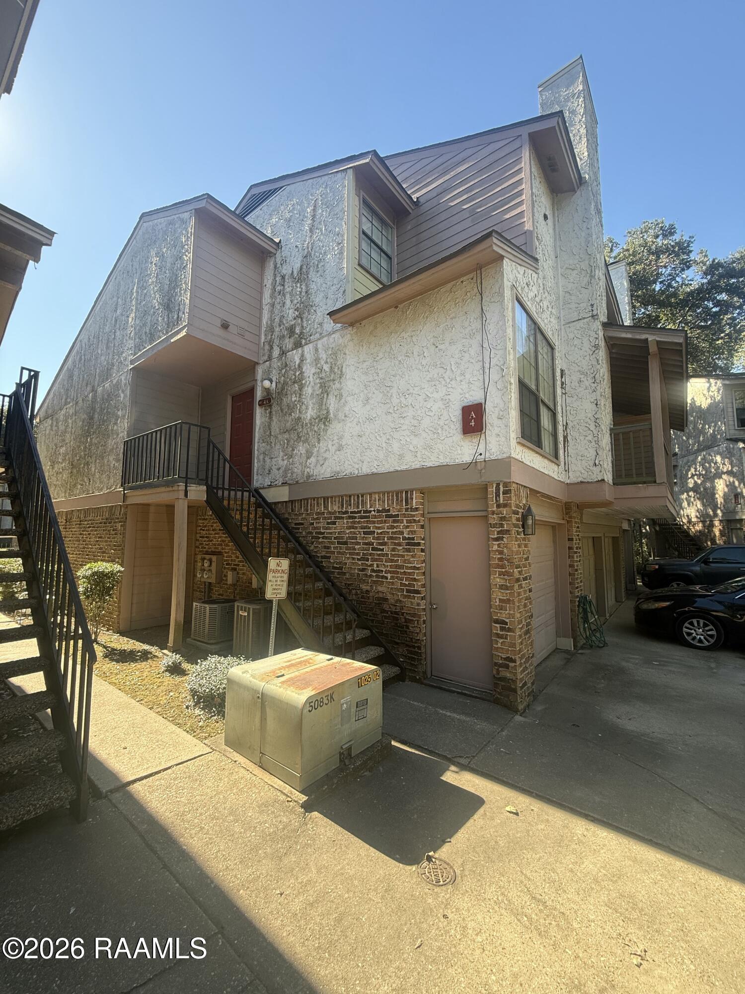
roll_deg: -0.6
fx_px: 402
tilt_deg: +6.7
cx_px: 372
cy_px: 497
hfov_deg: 85.7
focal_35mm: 14
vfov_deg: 102.1
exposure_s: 1/315
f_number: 2.2
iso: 64
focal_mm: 2.22
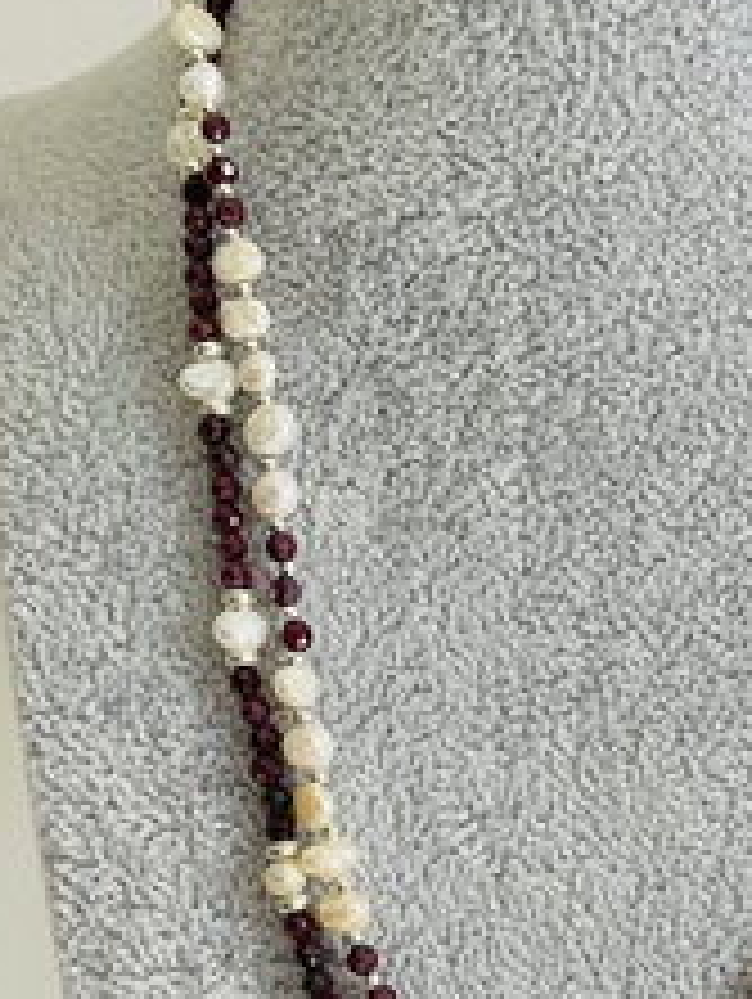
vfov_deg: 31.3
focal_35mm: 60
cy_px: 808
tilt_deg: -18.8
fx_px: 1735
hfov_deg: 24.1
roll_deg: +0.2
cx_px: 585
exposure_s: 1/82
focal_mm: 5.1
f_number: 1.6
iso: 125
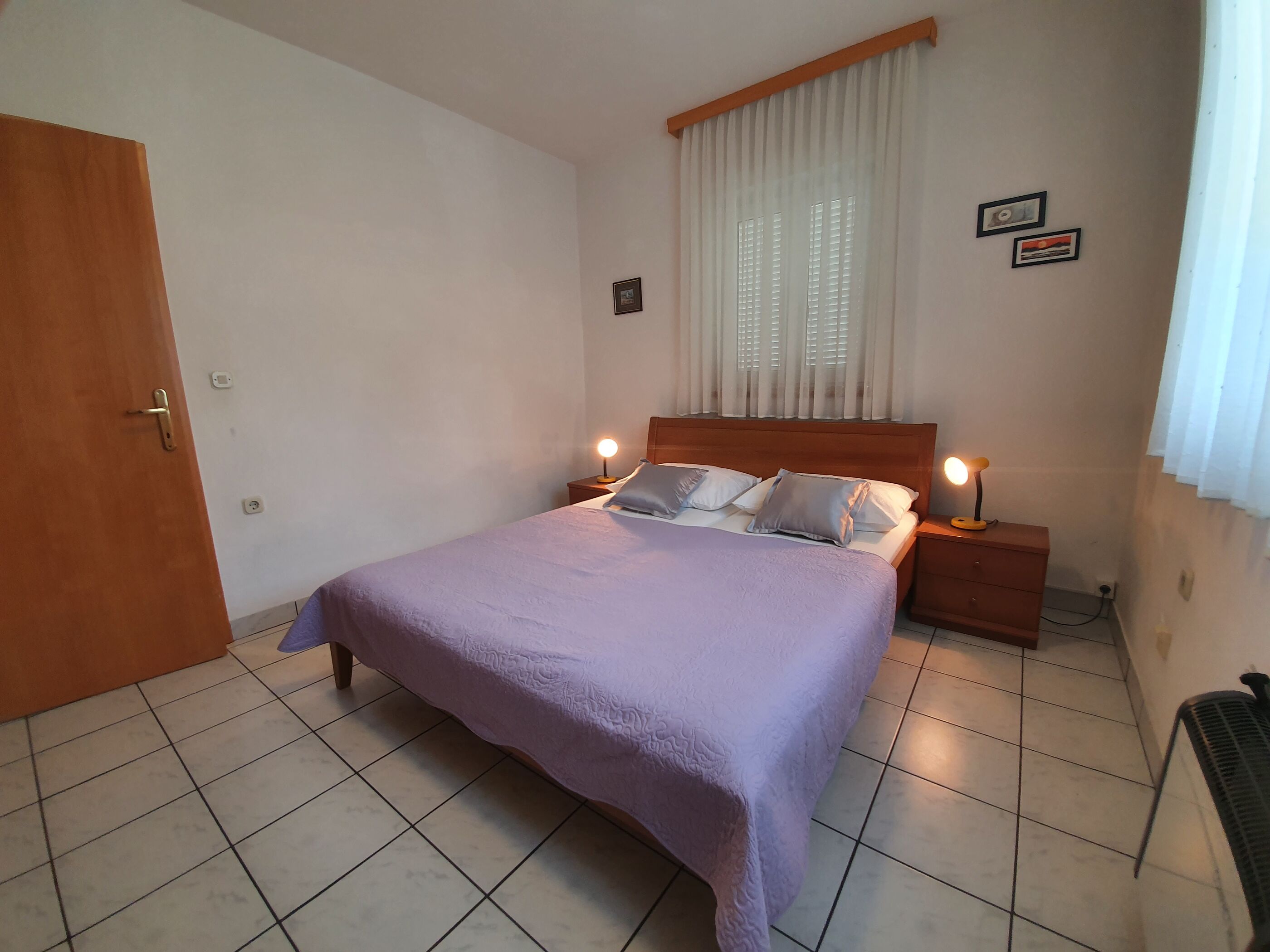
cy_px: 476
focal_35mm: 13
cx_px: 635
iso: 100
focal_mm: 1.8
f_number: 2.2
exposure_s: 1/50
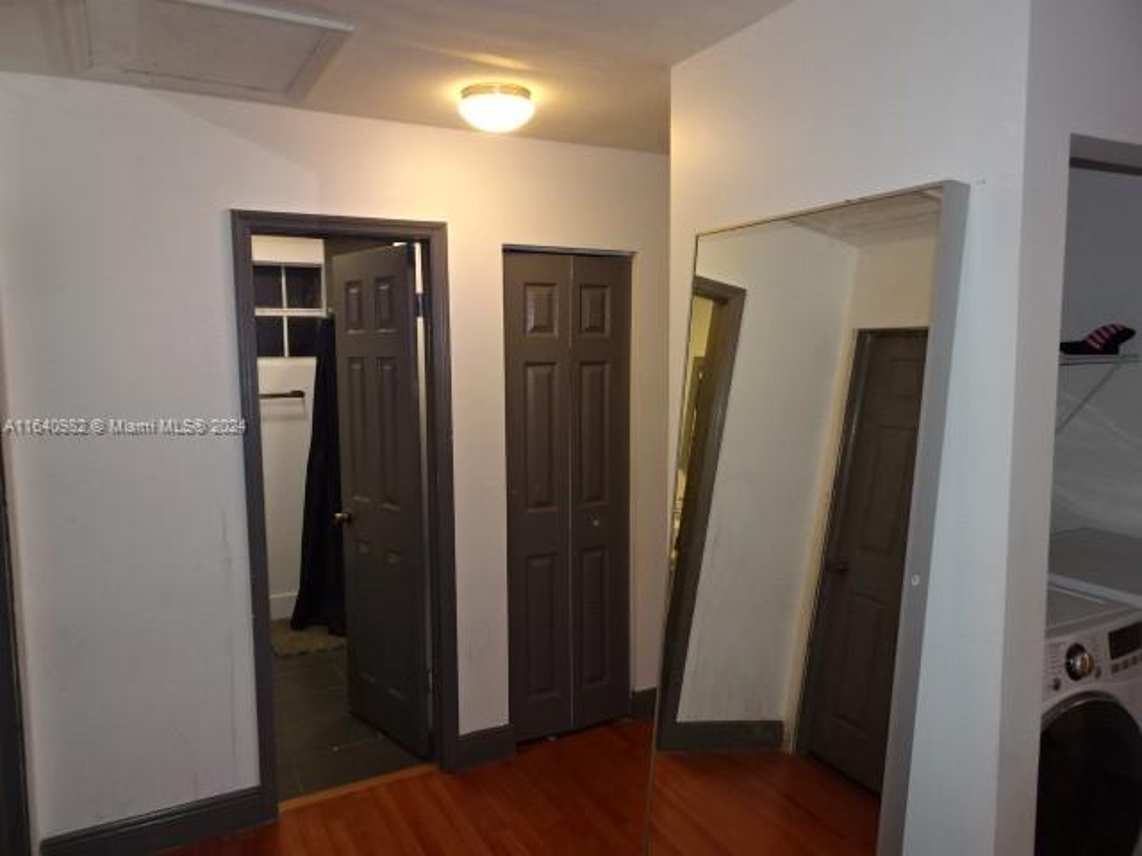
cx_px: 571
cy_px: 428
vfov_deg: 56.8
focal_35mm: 24
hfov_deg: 71.6
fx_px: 792
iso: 200
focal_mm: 4.1
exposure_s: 1/30
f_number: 3.5
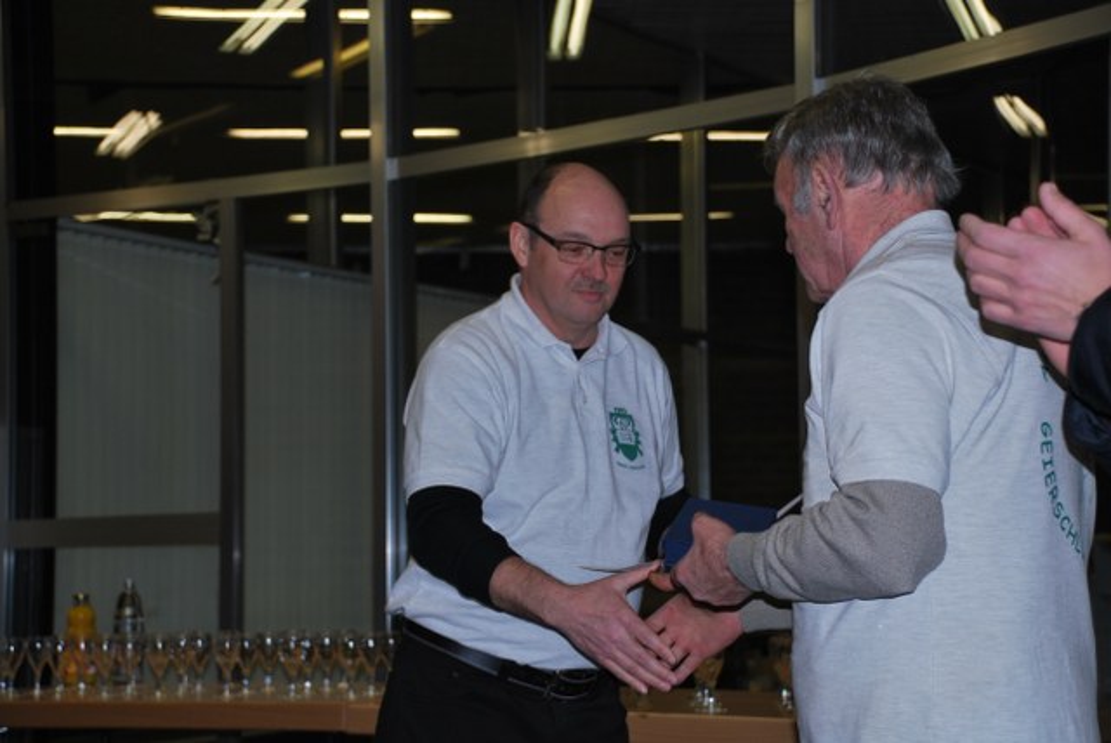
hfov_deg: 26.0
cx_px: 556
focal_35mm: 78
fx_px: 2409
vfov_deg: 17.5
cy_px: 372
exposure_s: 1/60
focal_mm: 52
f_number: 5
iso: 200
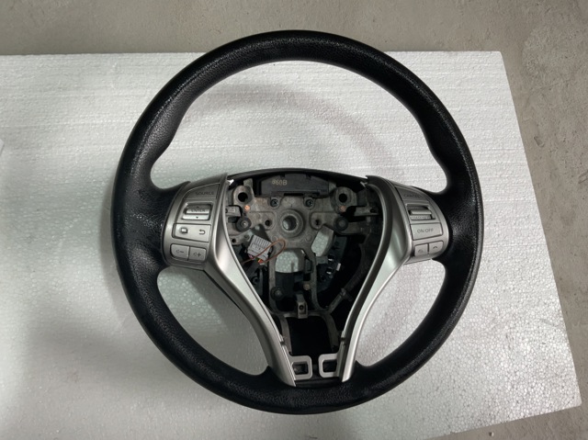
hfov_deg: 61.7
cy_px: 220
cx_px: 294
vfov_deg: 48.2
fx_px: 492
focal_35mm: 29
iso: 16
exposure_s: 1/103
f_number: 1.8
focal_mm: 3
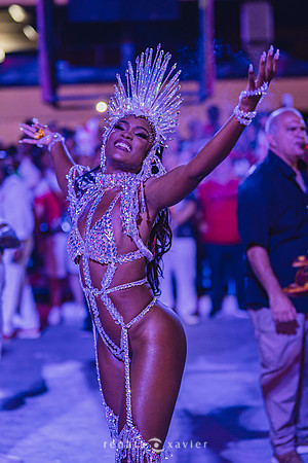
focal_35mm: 75
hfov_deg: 18.2
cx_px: 154
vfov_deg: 27.0
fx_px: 962
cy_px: 232
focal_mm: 50
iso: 1600
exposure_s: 1/1000
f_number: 1.2
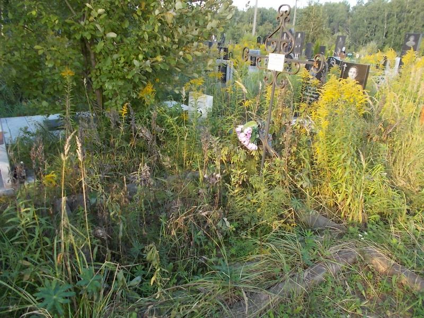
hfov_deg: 67.3
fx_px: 318
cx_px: 212
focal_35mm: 26
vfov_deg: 53.1
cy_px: 159
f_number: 3.2
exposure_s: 1/100
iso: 80
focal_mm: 4.6
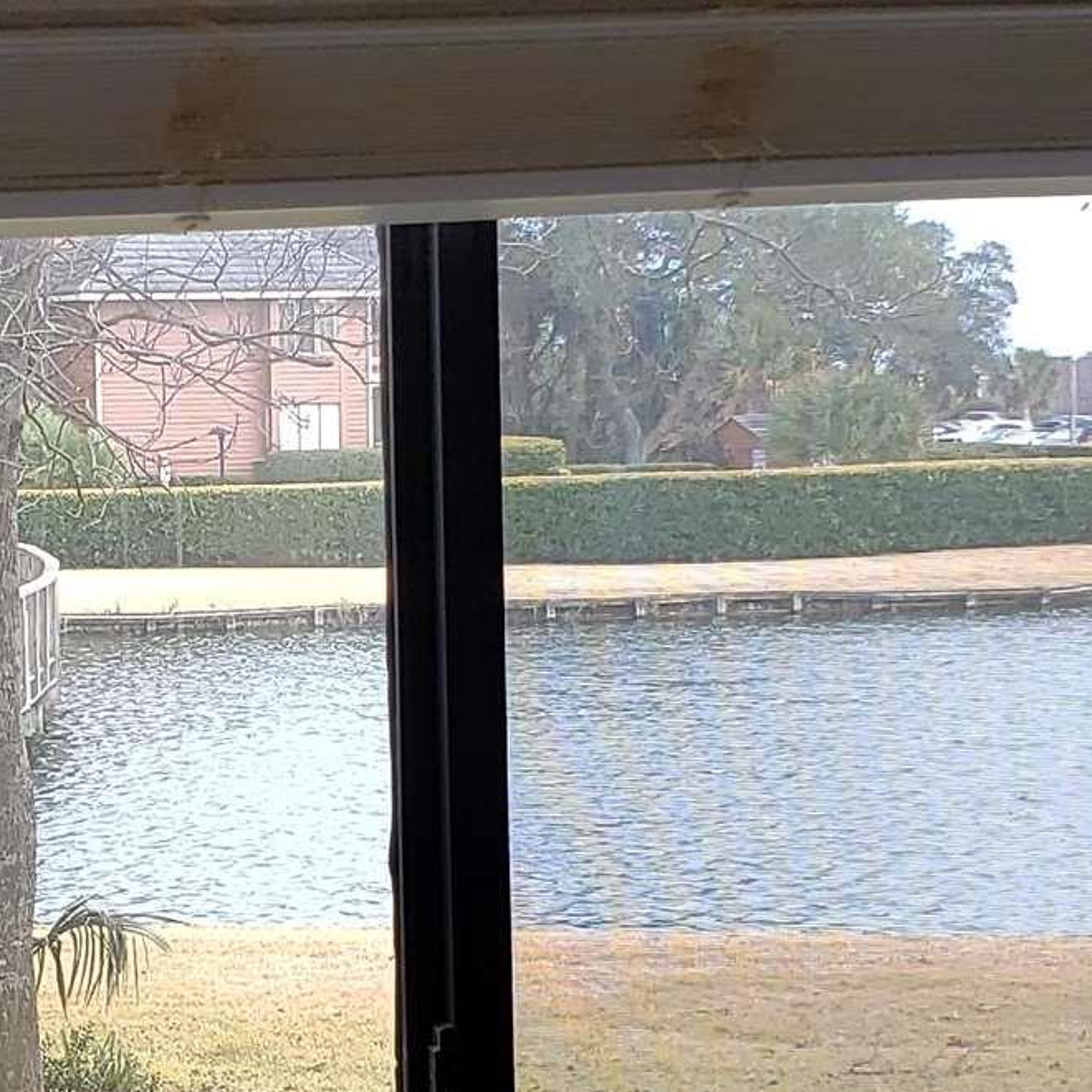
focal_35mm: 107
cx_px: 286
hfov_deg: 16.2
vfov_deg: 16.3
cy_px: 663
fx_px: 3819
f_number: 2.4
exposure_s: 1/157
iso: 50
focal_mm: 4.3
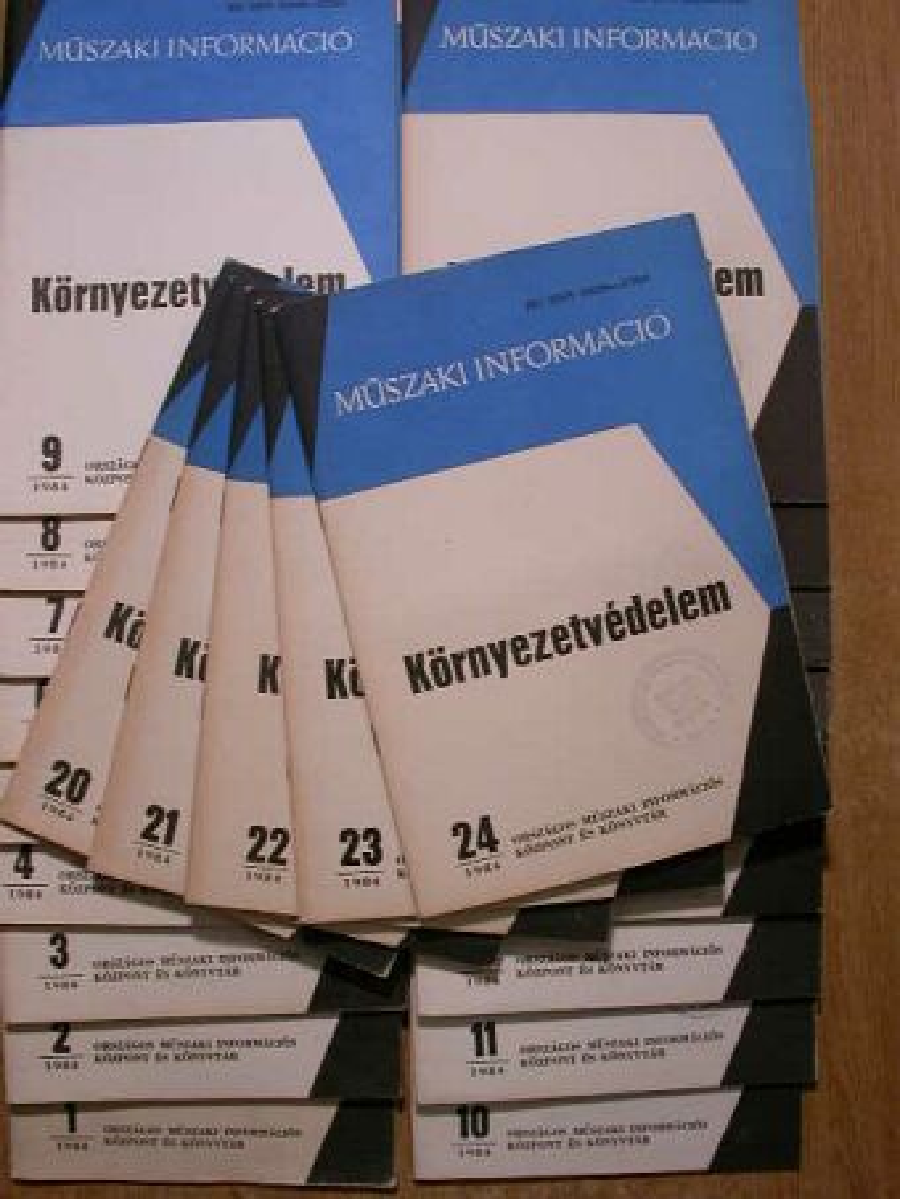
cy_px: 600
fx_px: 1386
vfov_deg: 46.8
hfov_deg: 36.0
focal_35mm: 40
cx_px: 450
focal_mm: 8.4
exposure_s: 1/114
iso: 100
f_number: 4.3
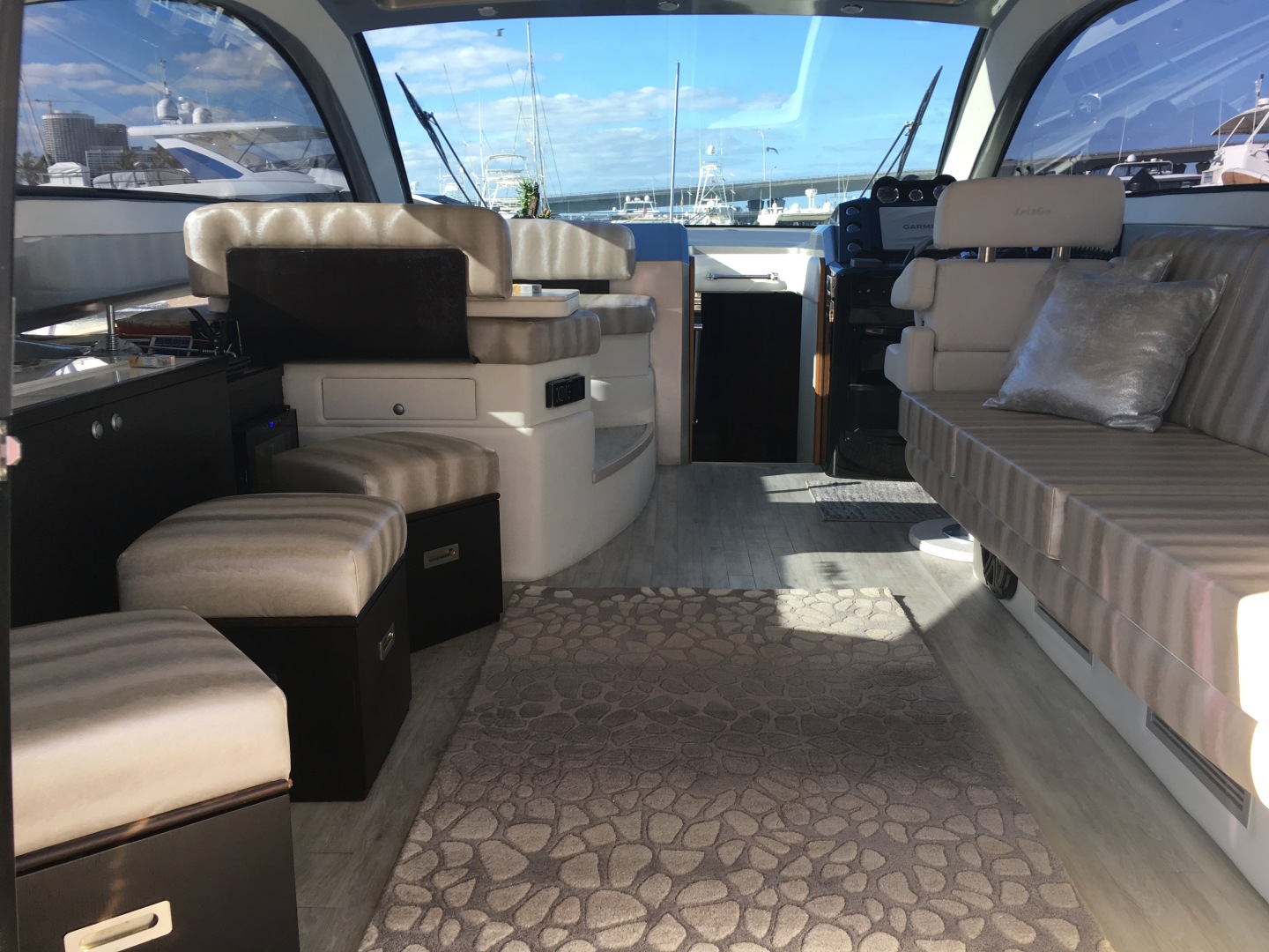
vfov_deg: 48.2
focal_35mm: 29
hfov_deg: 61.7
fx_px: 1063
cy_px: 476
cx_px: 634
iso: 25
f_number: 2.2
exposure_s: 1/122
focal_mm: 4.15
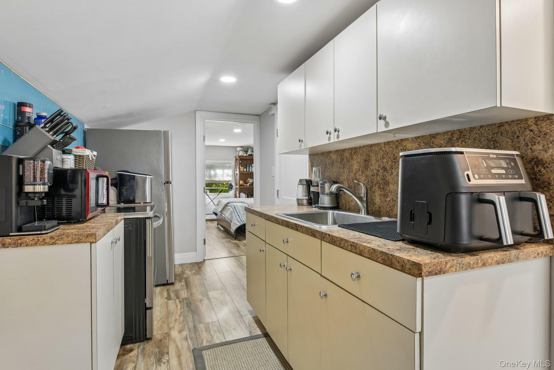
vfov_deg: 64.5
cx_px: 277
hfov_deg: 86.9
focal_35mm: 19
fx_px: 292
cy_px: 185
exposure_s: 1/6
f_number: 8
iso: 400
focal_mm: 19
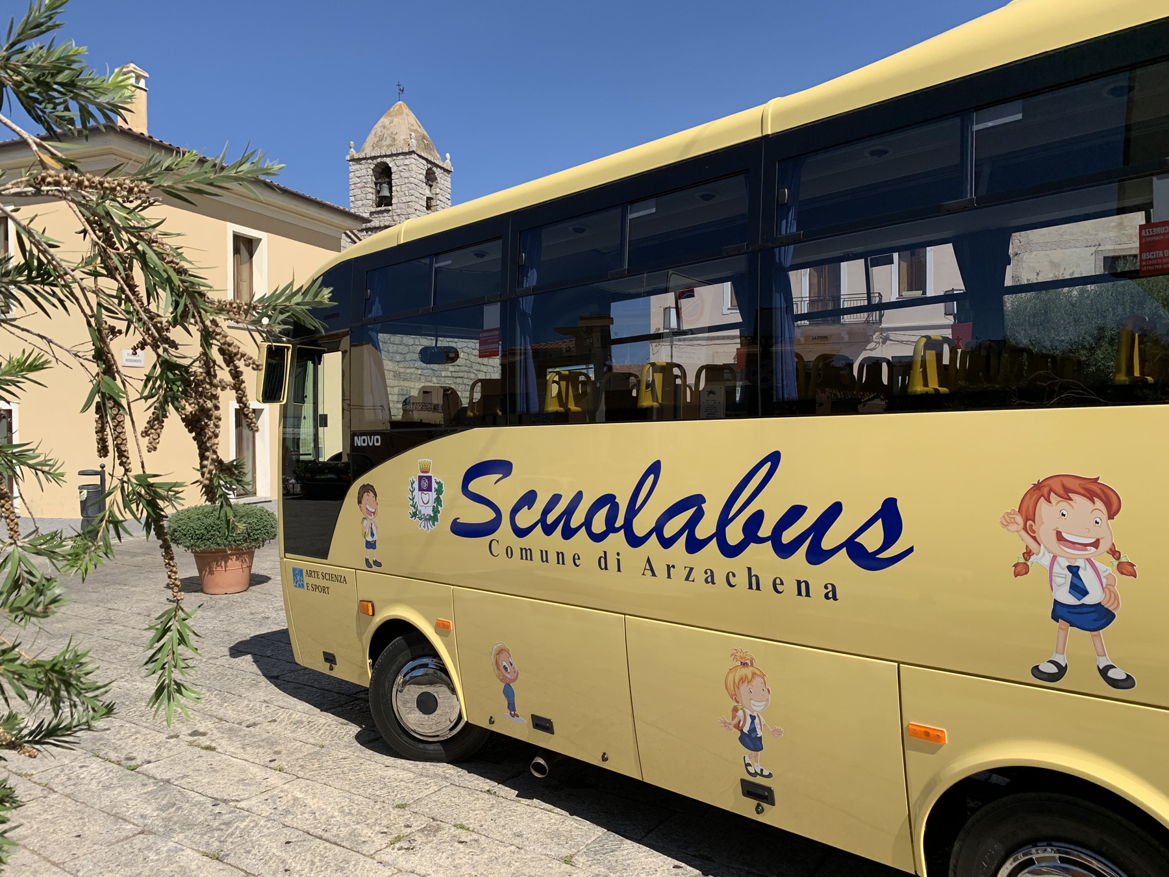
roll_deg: +0.2
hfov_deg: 67.3
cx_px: 584
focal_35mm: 26
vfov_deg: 53.1
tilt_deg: -0.6
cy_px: 438
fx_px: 878
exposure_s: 1/2257
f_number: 1.8
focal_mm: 4.25
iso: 25
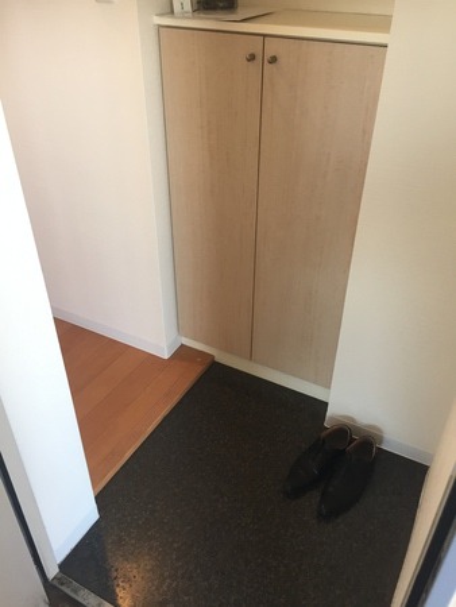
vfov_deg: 61.6
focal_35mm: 29
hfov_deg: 48.3
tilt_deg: -34.3
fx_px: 509
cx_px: 228
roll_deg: +0.7
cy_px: 304
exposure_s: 1/40
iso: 32
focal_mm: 4.15
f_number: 2.2
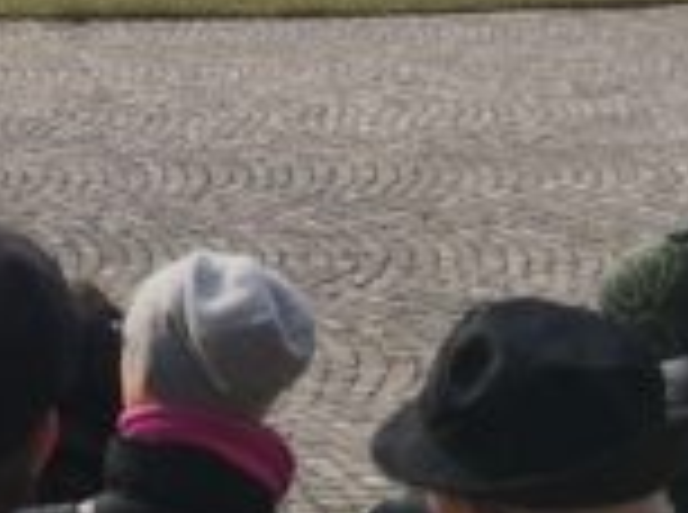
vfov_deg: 12.9
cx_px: -495
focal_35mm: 114
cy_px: 148
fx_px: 2260
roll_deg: -1.3
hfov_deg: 15.3
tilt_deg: -14.4
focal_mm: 4.15
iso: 32
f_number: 2.2
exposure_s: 1/977
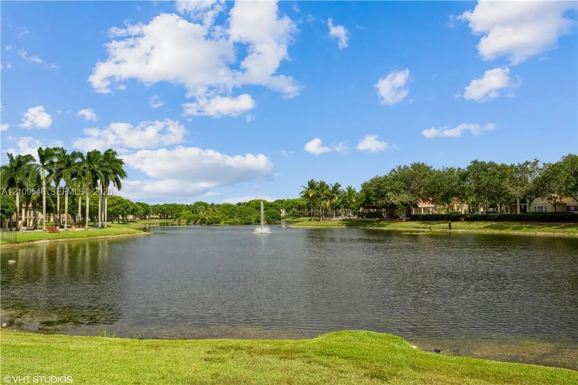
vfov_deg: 50.4
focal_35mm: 26
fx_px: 409
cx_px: 289
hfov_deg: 70.4
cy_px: 192
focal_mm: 17
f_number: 11
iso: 100
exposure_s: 1/250
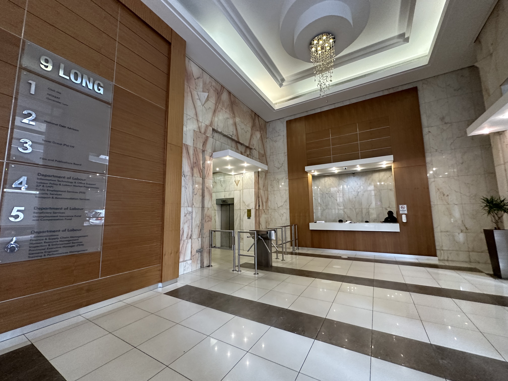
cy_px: 190
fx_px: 205
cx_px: 254
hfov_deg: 102.1
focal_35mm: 14
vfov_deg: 85.7
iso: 320
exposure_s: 1/100
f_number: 2.2
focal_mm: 2.22
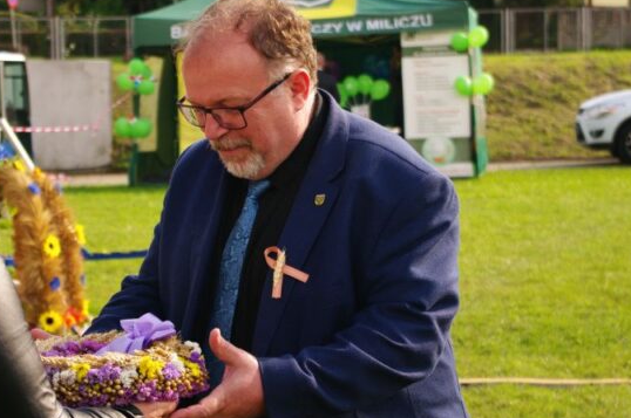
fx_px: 2060
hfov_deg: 17.4
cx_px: 266
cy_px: 244
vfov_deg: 11.6
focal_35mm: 118
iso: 280
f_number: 5.6
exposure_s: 1/350
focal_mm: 55
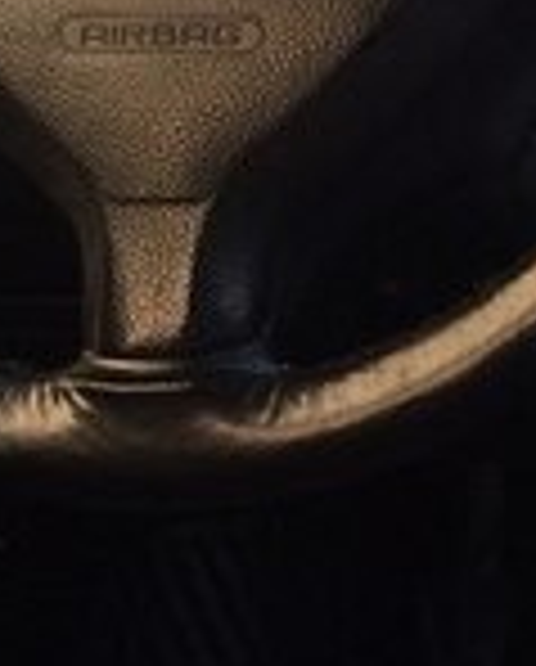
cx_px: 1270
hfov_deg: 10.6
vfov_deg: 15.0
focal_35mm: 126
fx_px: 2491
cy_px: 25
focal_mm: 4.15
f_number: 2.2
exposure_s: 1/100
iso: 50
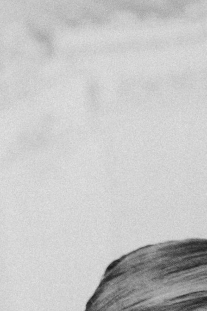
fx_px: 2028
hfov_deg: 5.7
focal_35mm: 235
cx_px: 457
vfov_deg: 8.3
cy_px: 656
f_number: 3.2
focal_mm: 35
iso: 500
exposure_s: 1/250
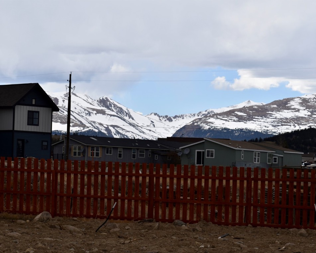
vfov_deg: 11.6
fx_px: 1244
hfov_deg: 14.5
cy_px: 127
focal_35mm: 133
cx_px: 170
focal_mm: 78
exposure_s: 1/200
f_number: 9
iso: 100
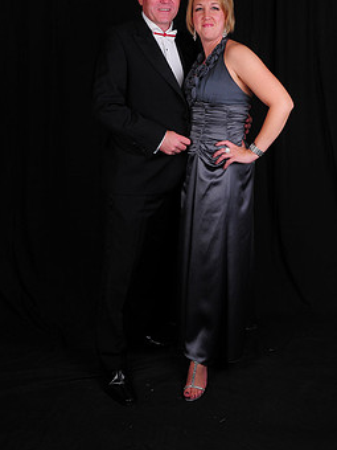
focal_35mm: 42
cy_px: 189
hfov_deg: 34.3
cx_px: 183
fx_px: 545
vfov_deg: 44.6
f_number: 8
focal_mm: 22
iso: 200
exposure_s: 1/125
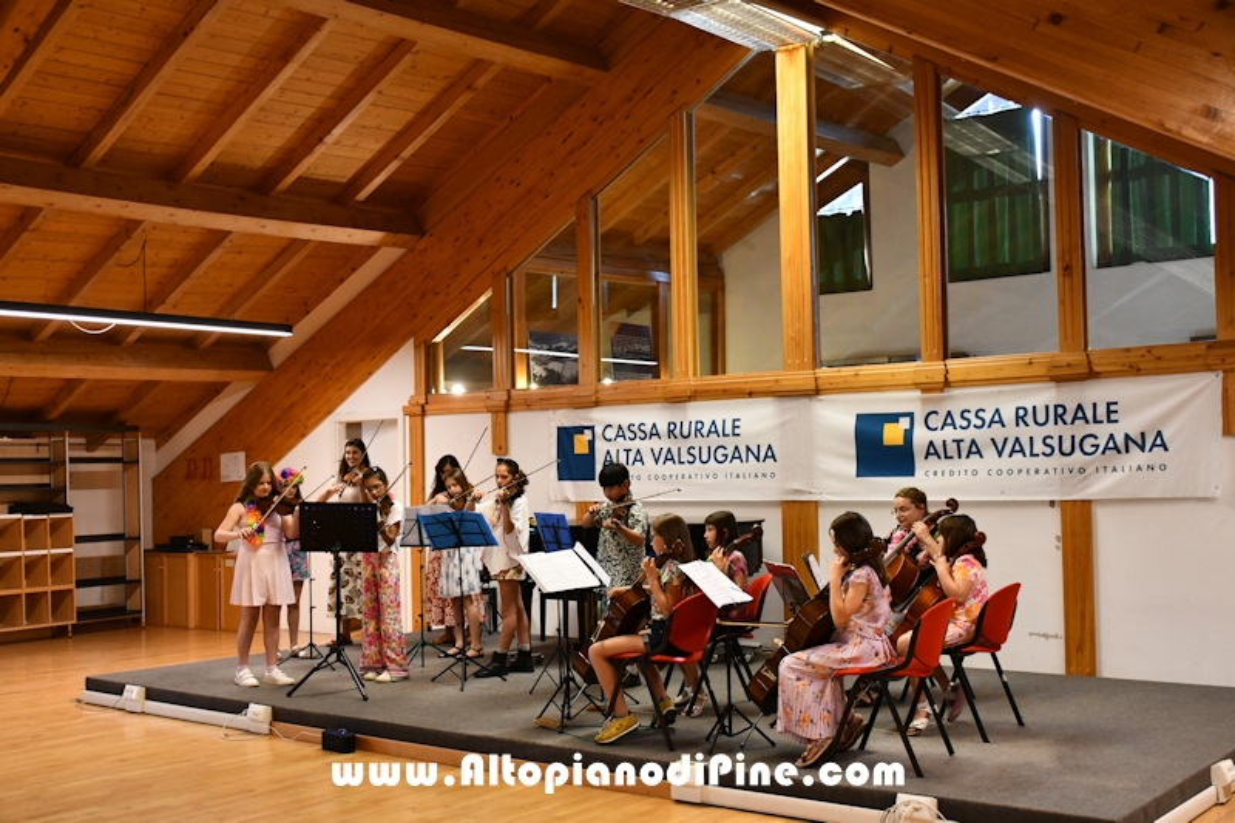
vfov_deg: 33.4
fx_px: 1372
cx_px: 618
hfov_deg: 48.5
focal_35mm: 40
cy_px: 412
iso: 2500
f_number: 4
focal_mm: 27
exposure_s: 1/125
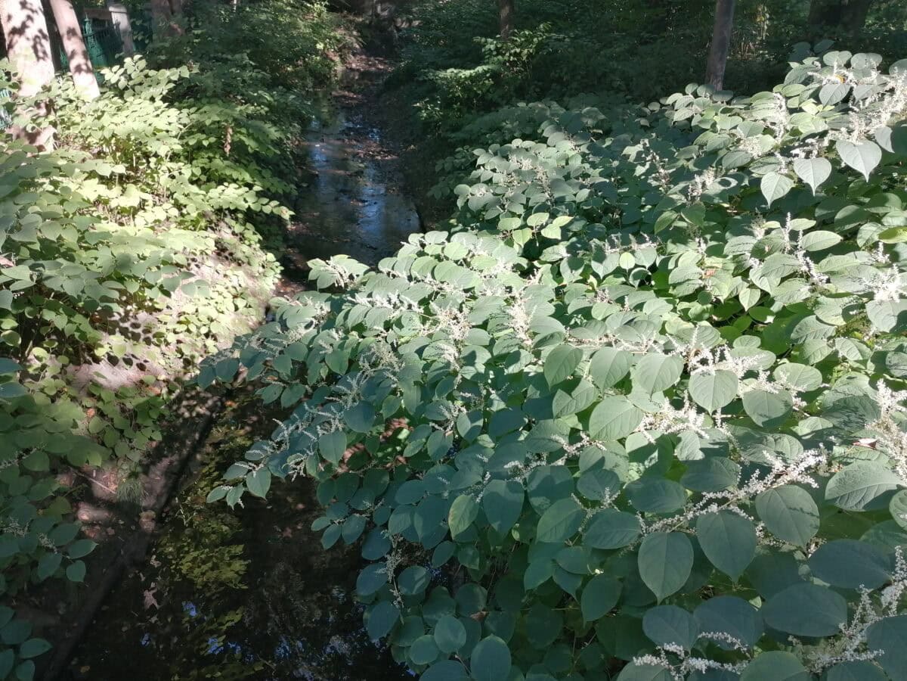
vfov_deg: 51.4
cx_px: 454
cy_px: 340
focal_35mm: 27
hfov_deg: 65.3
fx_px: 707
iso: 50
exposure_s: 1/171
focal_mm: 4.8
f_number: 1.8
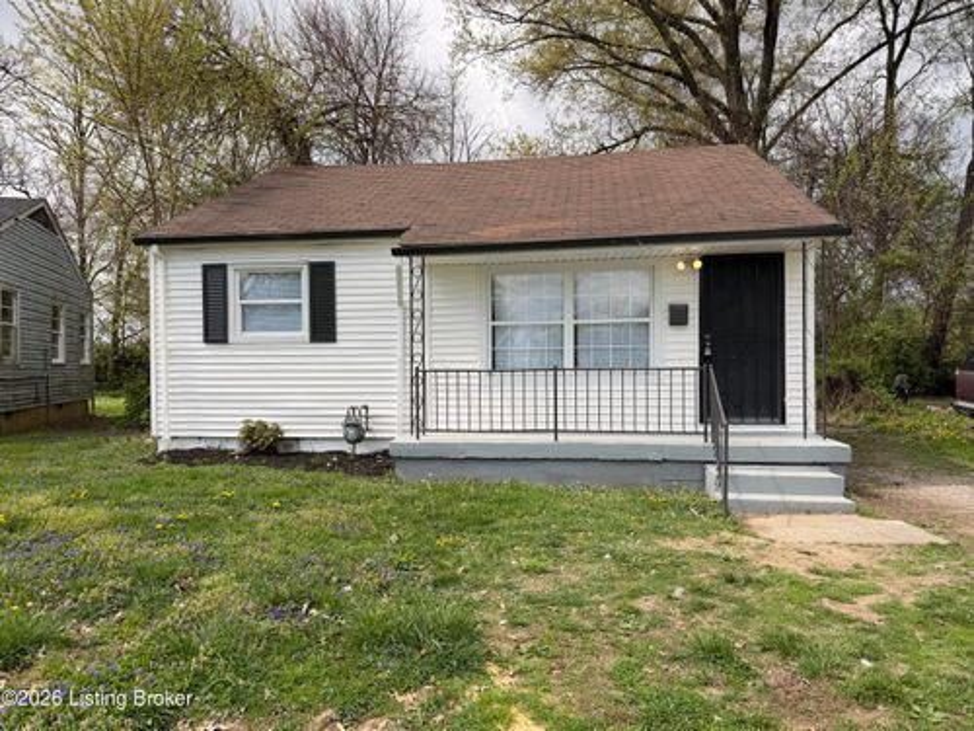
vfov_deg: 56.8
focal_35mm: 24
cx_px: 487
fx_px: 675
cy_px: 366
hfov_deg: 71.6
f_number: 1.78
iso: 80
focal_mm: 6.76
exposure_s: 1/4167
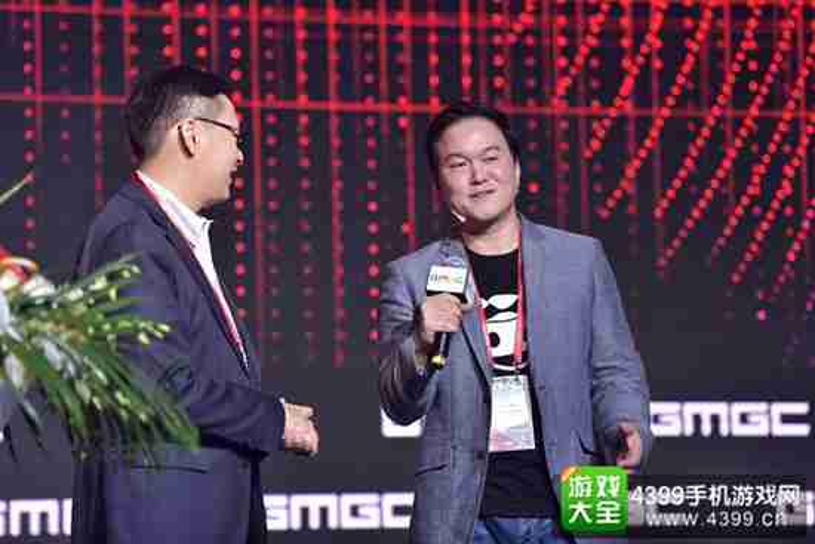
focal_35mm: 140
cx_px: 408
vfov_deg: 9.8
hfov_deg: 14.6
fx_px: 3170
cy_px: 272
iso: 1600
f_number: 2.8
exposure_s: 1/500
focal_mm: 140
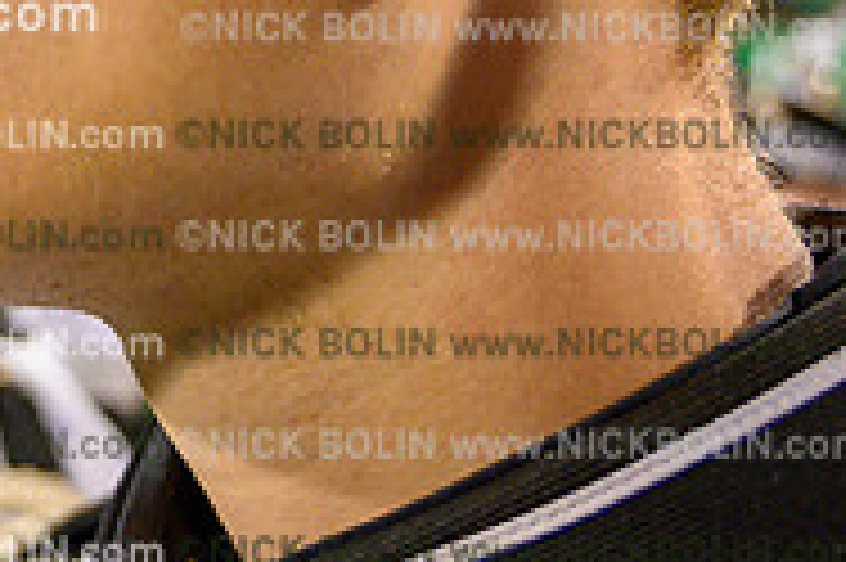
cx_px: -184
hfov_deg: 24.6
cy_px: -180
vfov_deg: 17.2
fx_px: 1737
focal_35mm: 74
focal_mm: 24
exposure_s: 1/200
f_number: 4
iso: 2000
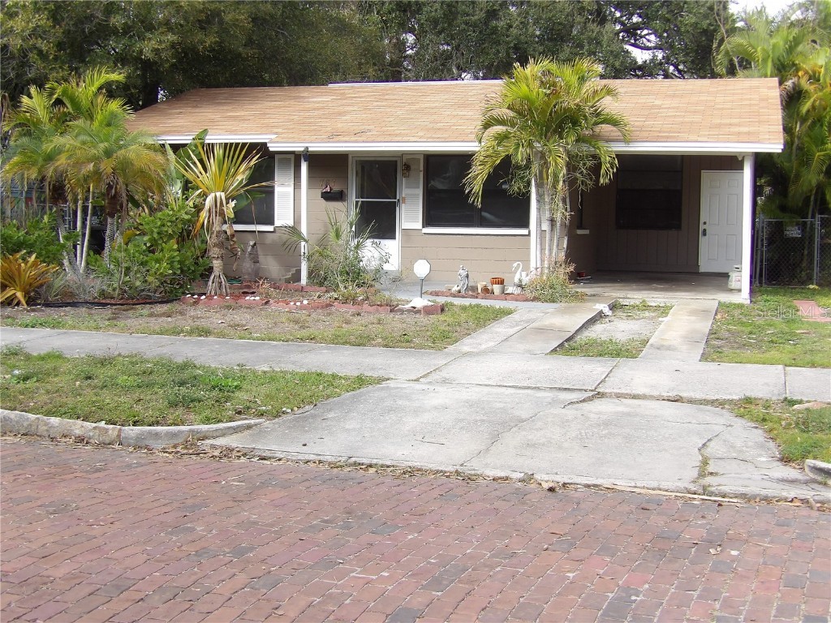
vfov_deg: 31.5
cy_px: 312
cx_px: 416
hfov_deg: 41.2
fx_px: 1104
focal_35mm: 46
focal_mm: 8.2
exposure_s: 1/220
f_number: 3.8
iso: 100
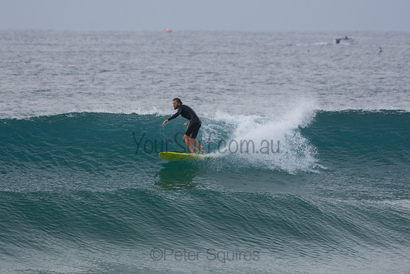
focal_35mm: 480
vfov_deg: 2.9
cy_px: 137
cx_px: 205
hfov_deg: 4.3
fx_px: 5468
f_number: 5.6
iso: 500
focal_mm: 320
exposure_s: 1/1250
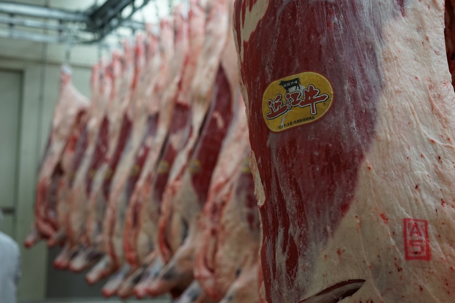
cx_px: 228
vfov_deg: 27.0
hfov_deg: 39.6
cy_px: 152
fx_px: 632
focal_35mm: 50
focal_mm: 50
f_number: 4
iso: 1600
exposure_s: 1/160
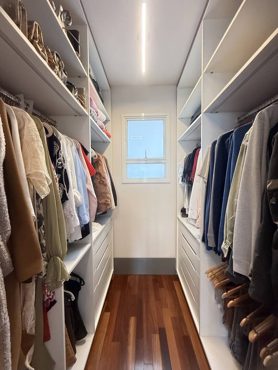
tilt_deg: -1.2
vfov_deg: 102.1
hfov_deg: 85.7
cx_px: 139
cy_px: 185
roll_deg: +0.6
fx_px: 150
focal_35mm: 14
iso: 500
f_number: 2.2
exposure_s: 1/60
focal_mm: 2.22
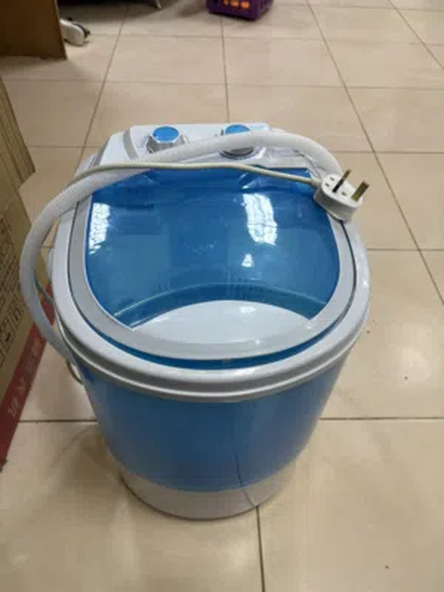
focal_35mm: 26
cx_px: 222
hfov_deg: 53.1
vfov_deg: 67.3
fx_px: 445
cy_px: 296
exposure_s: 1/100
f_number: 1.6
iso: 100
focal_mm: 5.96
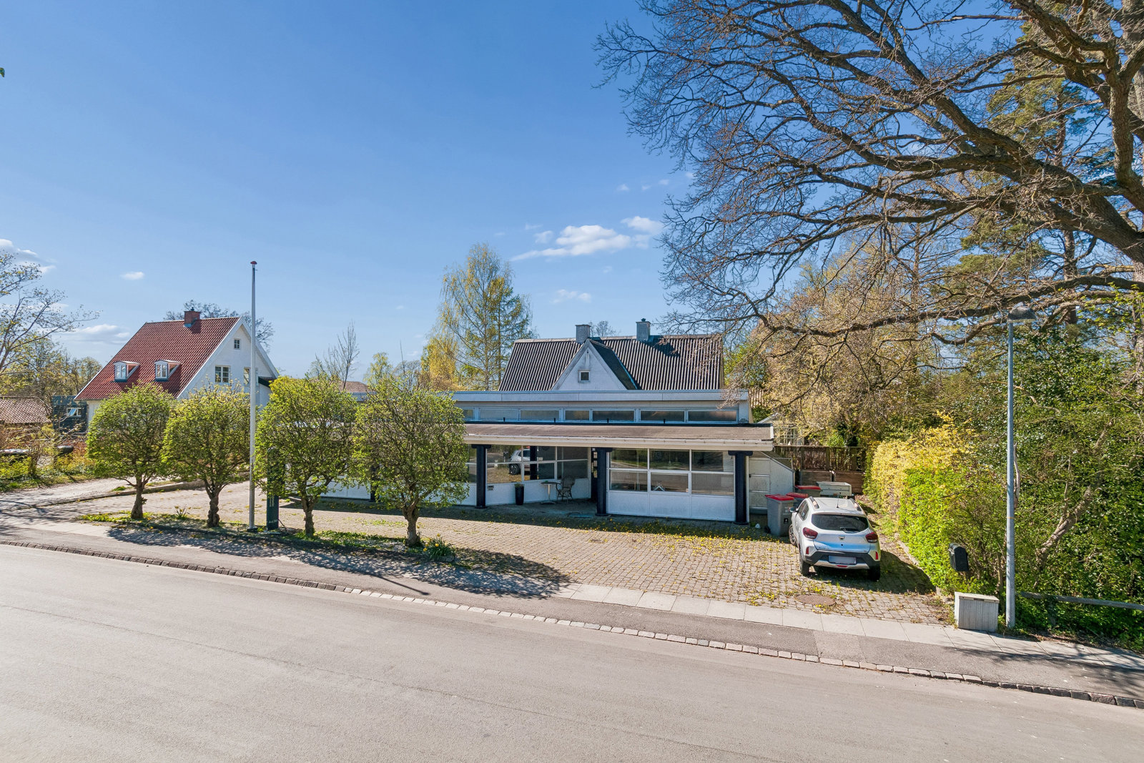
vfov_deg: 67.4
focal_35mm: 18
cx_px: 572
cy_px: 382
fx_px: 572
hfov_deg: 90.0
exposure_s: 1/400
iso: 200
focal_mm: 12
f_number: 10
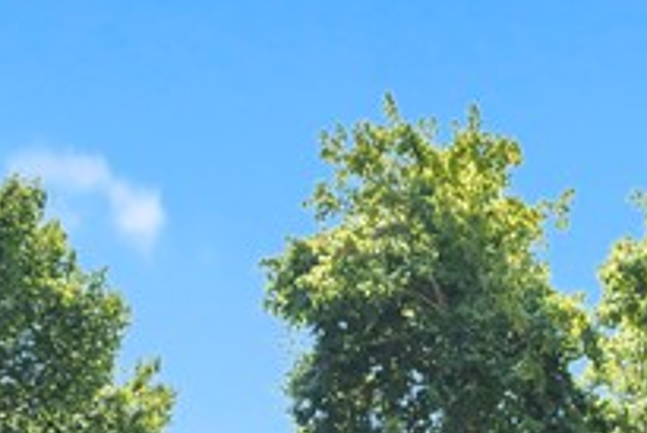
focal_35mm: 74
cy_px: 853
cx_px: 443
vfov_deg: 15.1
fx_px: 1331
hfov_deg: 27.1
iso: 250
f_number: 2.8
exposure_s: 1/1000
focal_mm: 14
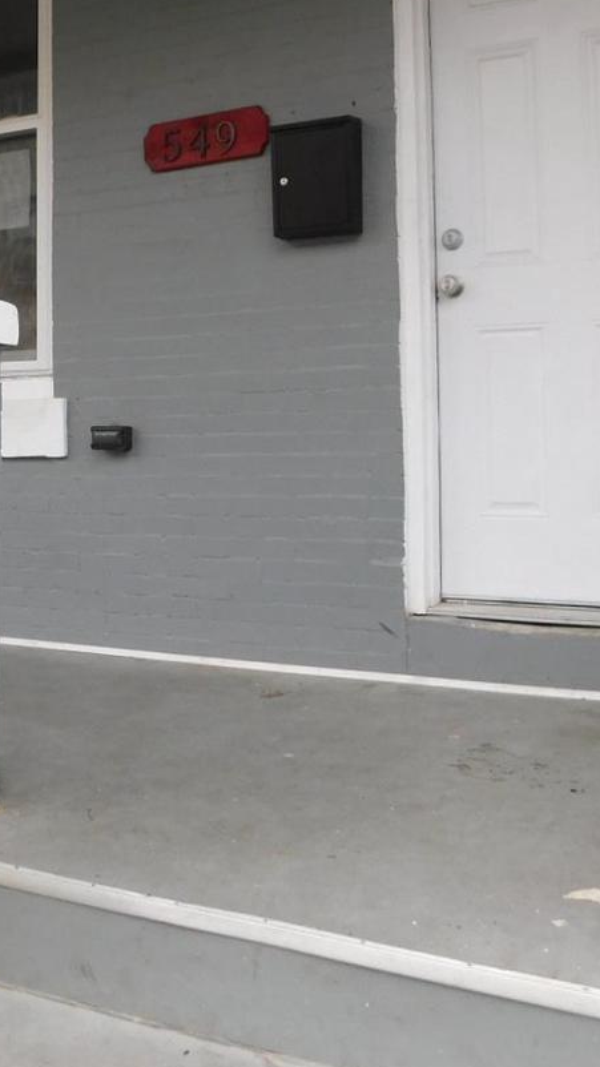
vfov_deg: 44.9
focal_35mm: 45
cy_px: 369
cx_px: 92
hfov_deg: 25.9
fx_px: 1273
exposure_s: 1/160
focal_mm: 4
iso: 125
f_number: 3
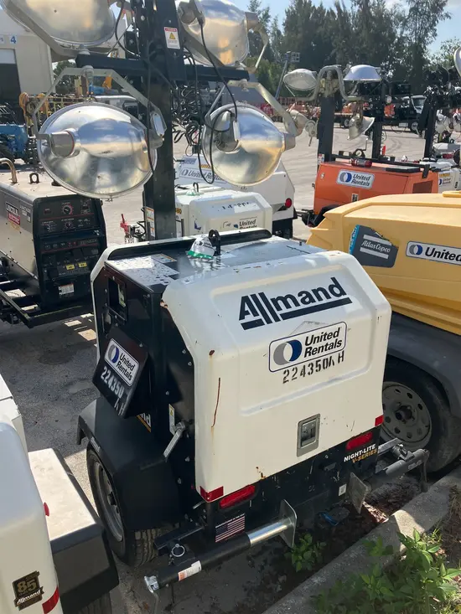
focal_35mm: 28
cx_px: 230
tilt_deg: -21.5
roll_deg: +0.2
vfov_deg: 63.4
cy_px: 307
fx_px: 497
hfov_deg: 49.8
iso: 32
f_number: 1.8
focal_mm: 3.99
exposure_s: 1/2114
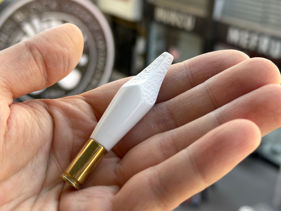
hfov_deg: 39.7
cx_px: 140
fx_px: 390
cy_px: 106
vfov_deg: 30.3
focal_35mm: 48
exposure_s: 1/334
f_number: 1.78
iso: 64
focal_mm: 6.86
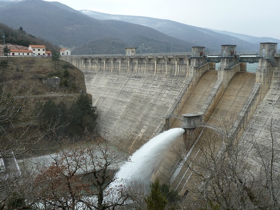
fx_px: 283
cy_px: 105
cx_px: 140
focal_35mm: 35
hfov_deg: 52.6
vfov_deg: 40.7
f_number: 4
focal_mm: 5.7
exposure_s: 1/250
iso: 80
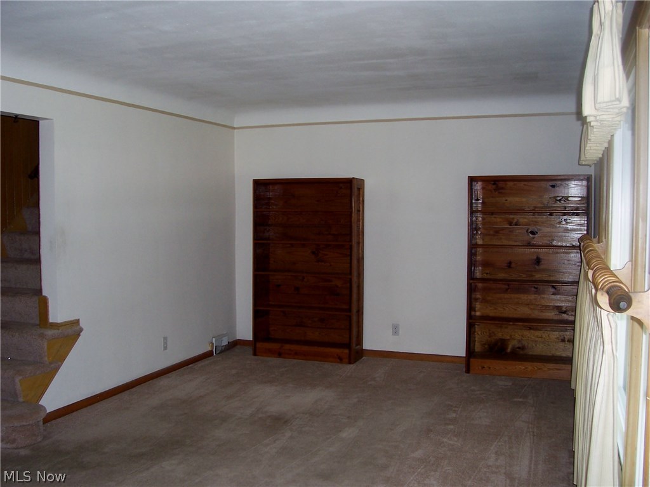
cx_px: 325
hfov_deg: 54.0
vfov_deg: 41.8
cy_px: 244
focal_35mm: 34
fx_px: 638
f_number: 2.7
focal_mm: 5.6
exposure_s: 1/60
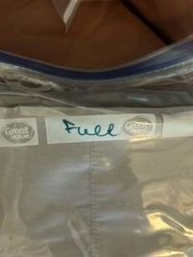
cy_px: 128
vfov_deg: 67.3
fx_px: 193
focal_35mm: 26
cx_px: 96
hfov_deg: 53.0
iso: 500
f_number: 1.5
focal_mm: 5.7
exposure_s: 1/40
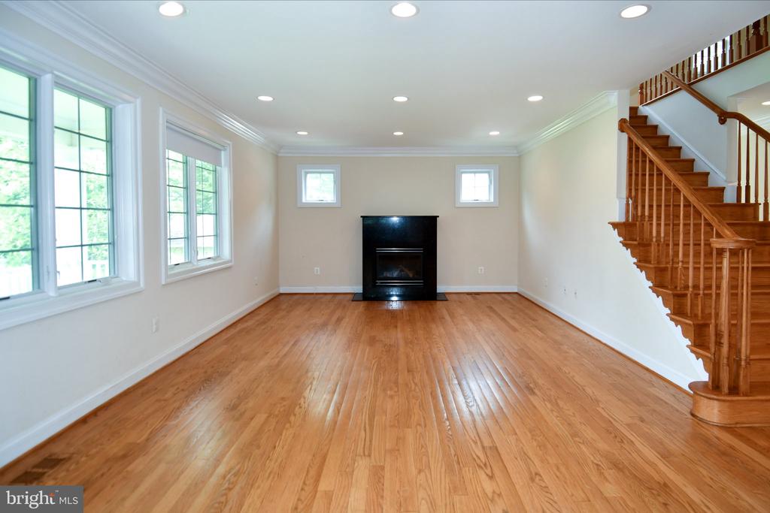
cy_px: 256
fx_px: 385
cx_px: 385
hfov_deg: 90.0
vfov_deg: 67.4
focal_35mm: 18
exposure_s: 1/60
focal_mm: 12
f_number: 4
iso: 250
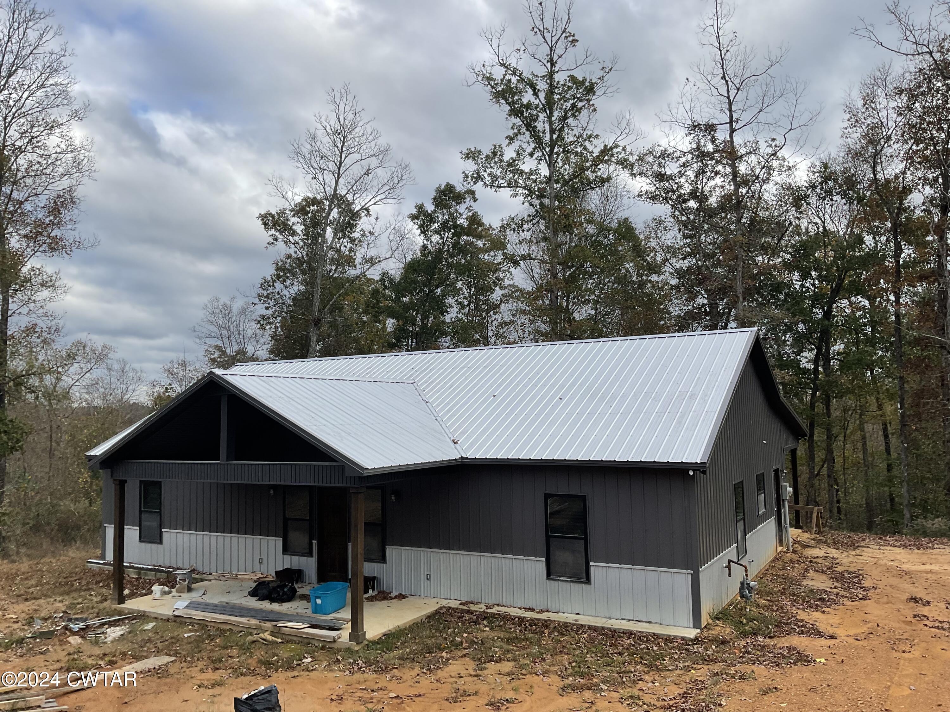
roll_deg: +0.8
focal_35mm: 29
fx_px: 796
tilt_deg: +4.8
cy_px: 356
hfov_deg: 61.7
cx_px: 475
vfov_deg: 48.2
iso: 16
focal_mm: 3
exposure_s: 1/1412
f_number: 1.8
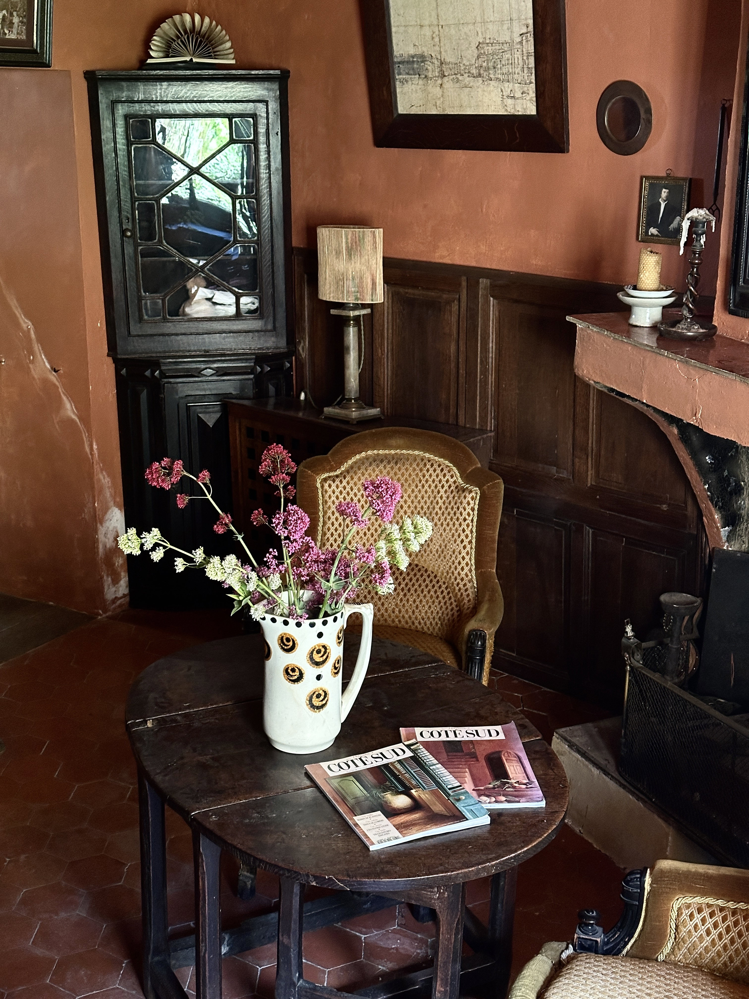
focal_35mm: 48
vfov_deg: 39.7
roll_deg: -1.2
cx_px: 374
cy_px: 500
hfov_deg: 30.3
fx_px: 1385
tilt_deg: -15.8
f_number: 1.78
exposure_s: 1/40
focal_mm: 6.86
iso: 500
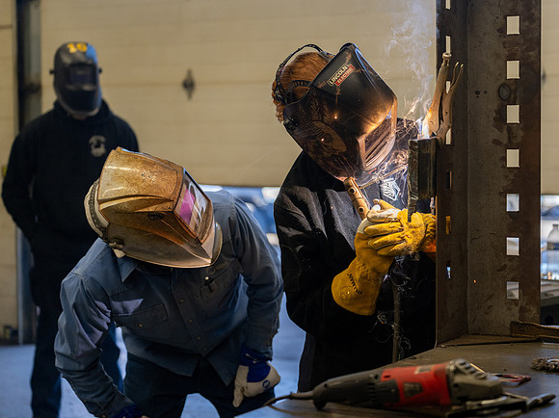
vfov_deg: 20.2
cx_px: 330
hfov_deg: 26.8
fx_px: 1173
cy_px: 198
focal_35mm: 73
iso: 320
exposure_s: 1/400
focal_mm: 60
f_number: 2.8
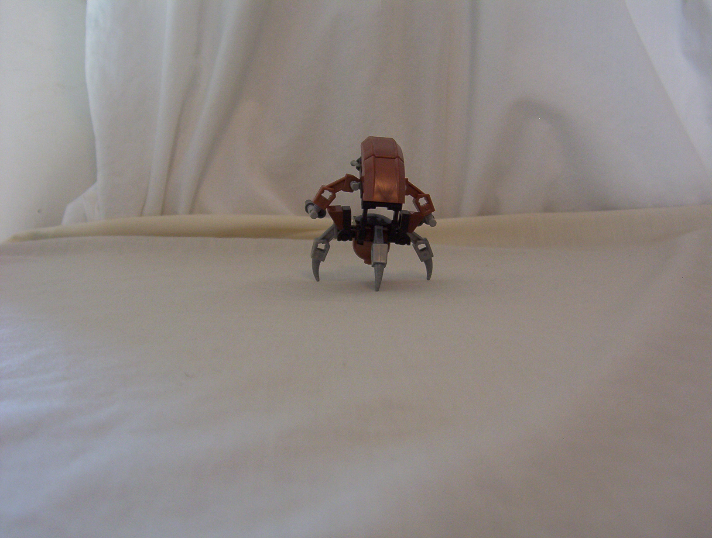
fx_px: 742
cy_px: 269
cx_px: 356
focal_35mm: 36
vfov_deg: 39.8
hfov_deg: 51.2
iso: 100
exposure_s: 1/42.3
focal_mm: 5.54
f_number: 2.76
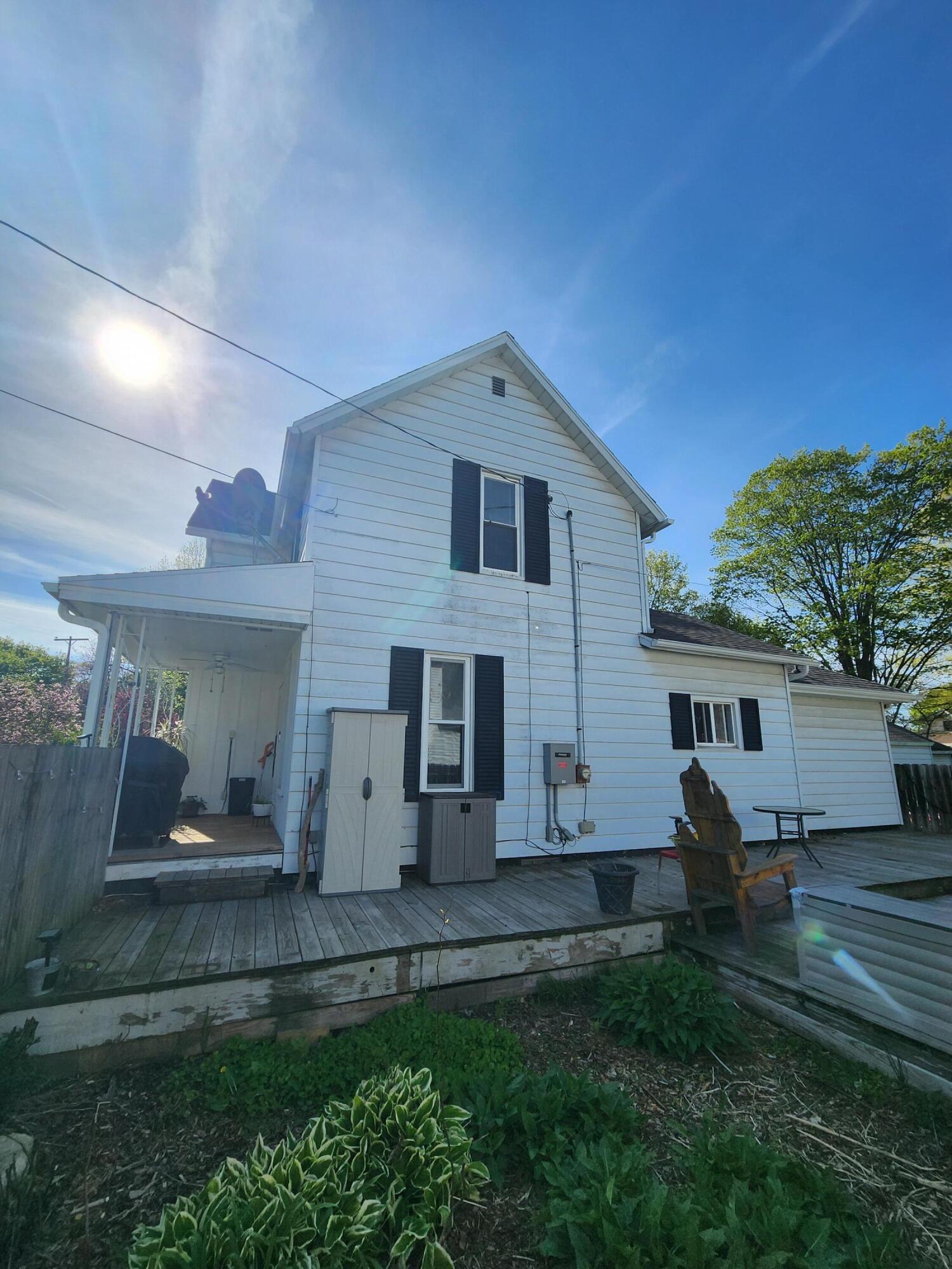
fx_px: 477
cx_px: 476
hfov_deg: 89.9
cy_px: 634
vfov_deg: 106.2
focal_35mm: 13
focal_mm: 2.2
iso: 50
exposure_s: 1/2745
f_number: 2.2
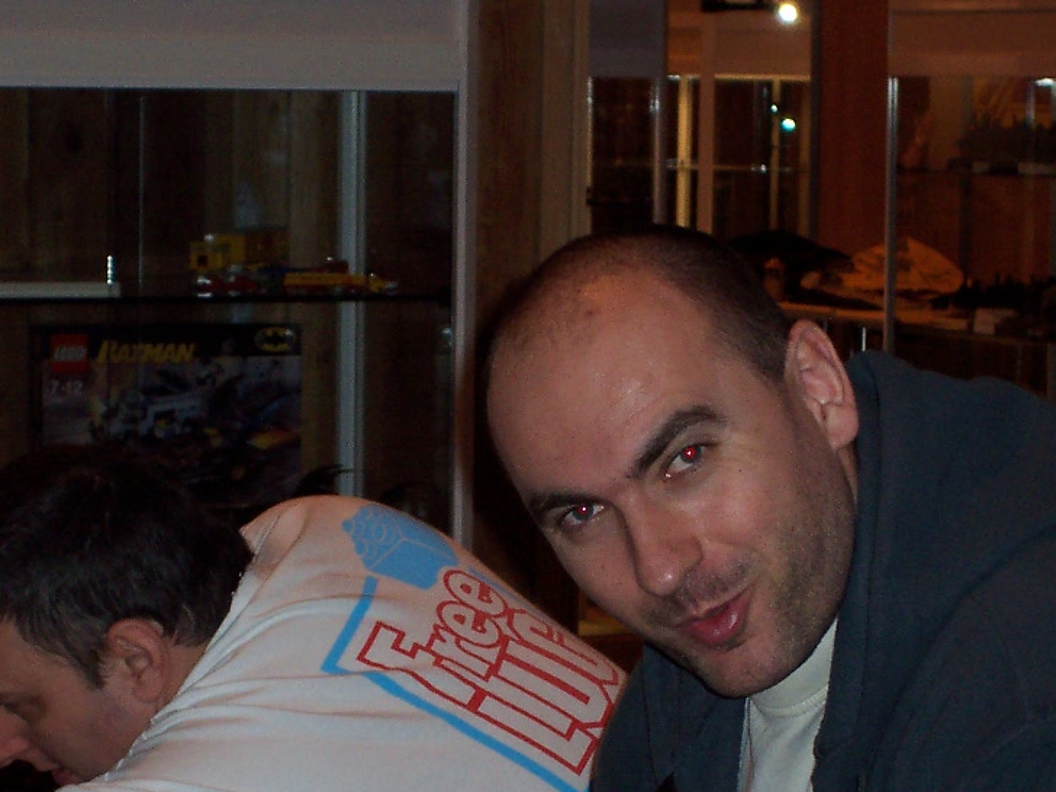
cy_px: 630
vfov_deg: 8.1
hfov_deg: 10.8
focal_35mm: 183
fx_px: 5583
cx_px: 458
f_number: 4.8
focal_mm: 16.8
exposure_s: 1/90
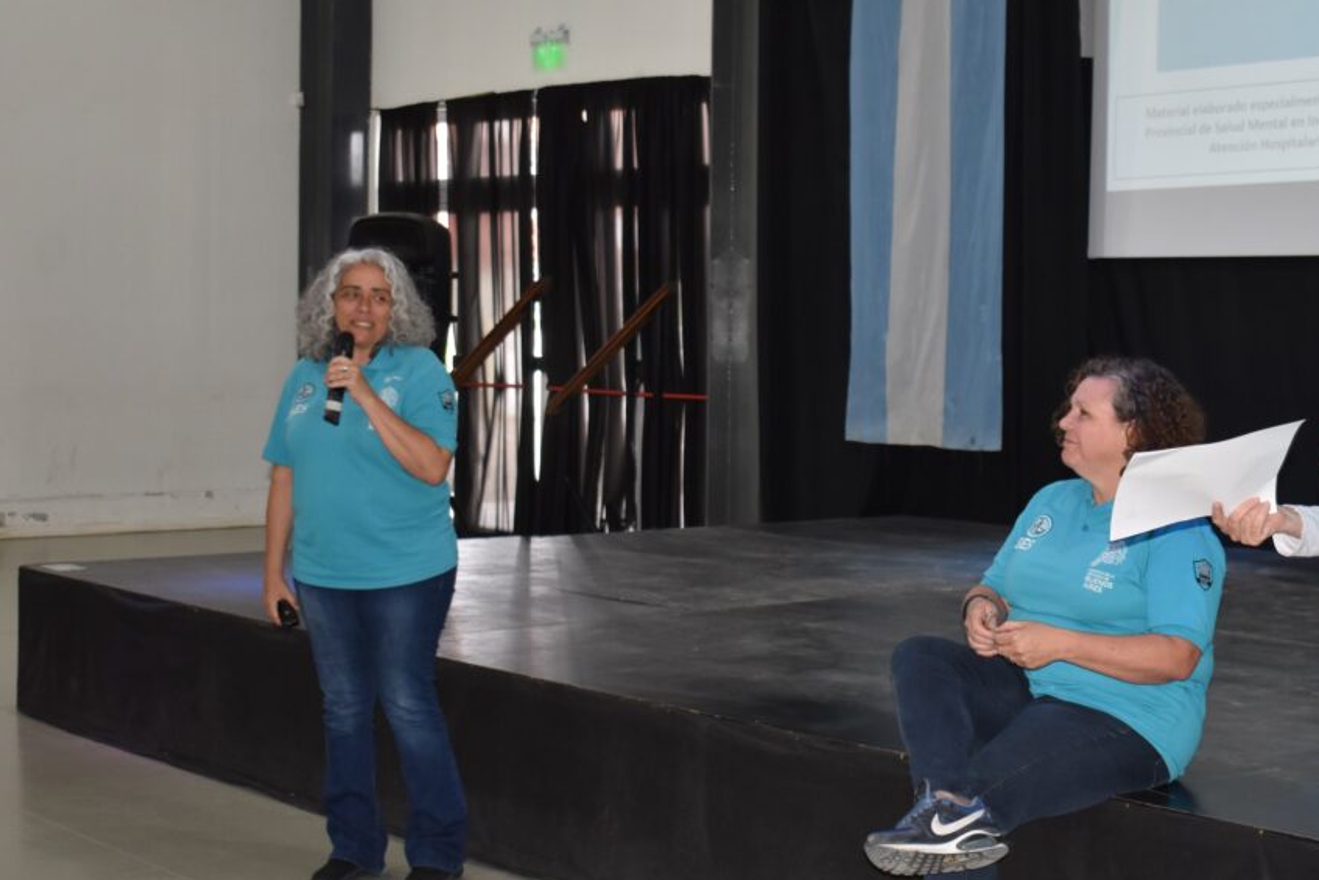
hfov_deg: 30.8
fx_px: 2382
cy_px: 503
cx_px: 836
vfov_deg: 20.9
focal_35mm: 65
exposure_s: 1/60
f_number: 4.5
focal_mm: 34
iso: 800
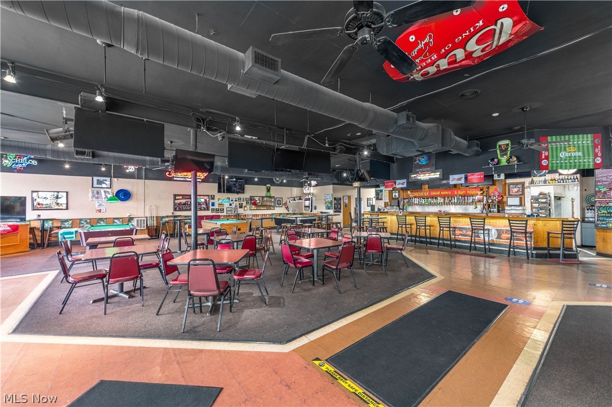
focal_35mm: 14
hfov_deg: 104.3
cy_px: 204
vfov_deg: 81.1
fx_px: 238
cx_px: 306
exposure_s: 1/60
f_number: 7.1
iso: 200
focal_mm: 14
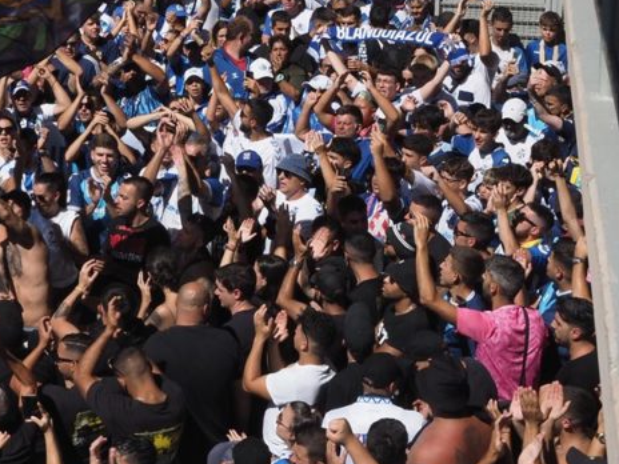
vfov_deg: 15.0
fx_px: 1735
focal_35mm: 97
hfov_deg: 20.0
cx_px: 128
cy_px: -15
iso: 320
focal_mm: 22
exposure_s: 1/500
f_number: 9
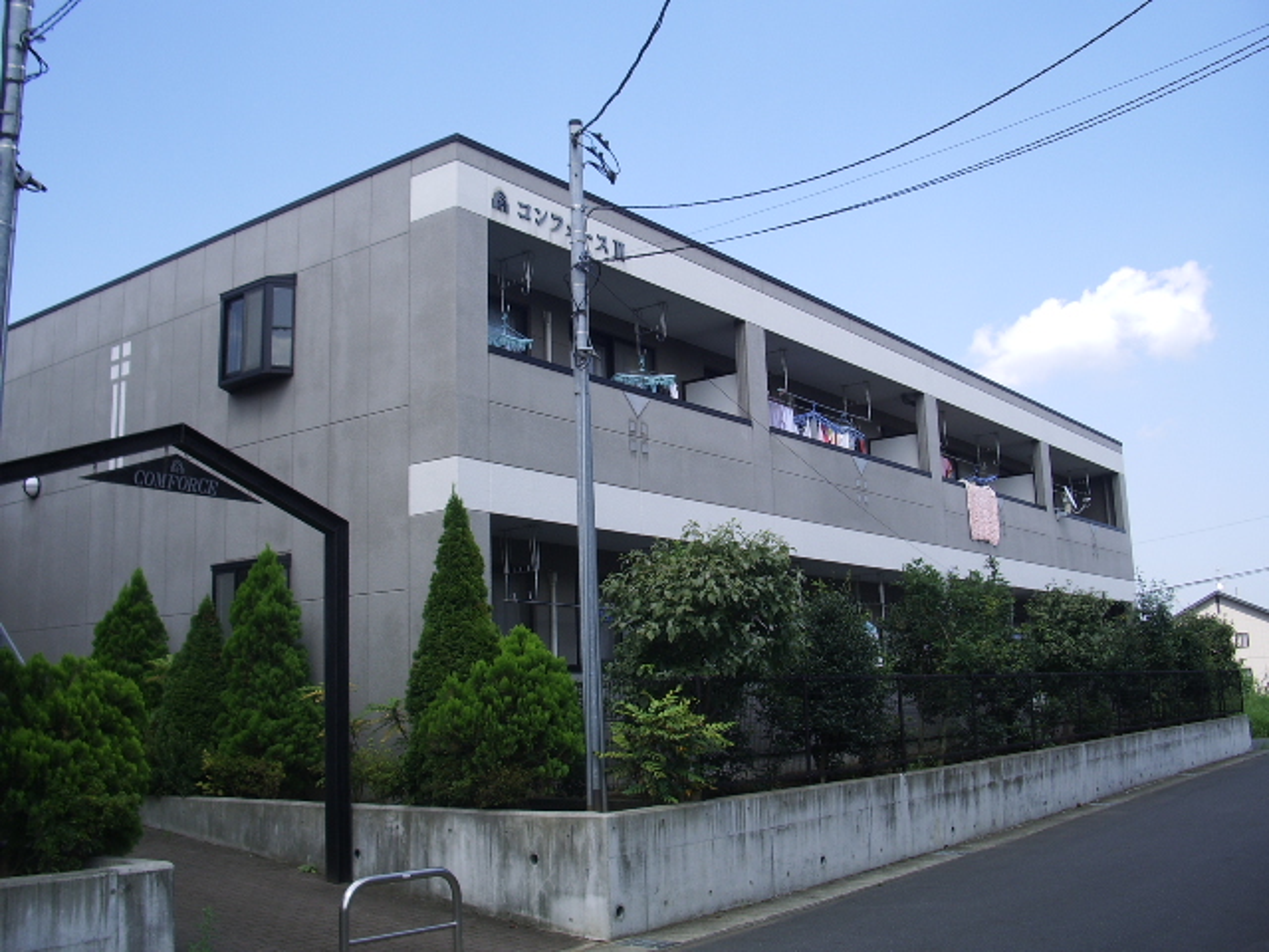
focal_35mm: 35
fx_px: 1283
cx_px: 634
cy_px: 476
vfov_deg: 40.7
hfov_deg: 52.6
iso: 50
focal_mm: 5.8
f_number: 4.3
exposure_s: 1/200
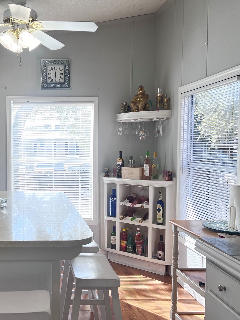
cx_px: 35
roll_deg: +0.0
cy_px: 162
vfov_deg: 47.9
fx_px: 360
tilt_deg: -3.5
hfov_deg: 35.2
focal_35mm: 39
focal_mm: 5.7
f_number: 1.5
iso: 50
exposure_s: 1/148
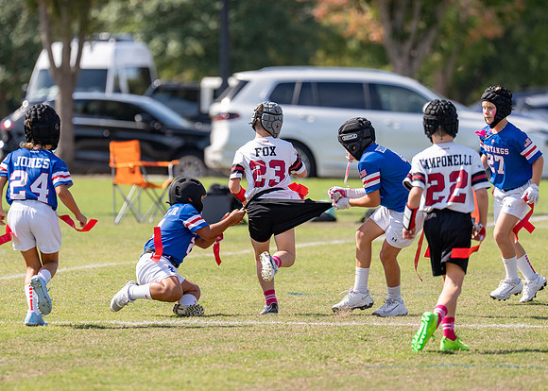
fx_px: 6121
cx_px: 264
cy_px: 177
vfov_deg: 3.7
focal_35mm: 393
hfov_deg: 5.1
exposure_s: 1/1600
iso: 100
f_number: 2.8
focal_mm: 200
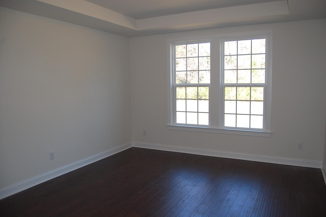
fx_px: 244
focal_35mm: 27
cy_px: 108
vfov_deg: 47.8
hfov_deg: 67.4
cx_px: 163
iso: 400
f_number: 3.5
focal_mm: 18
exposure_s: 1/200
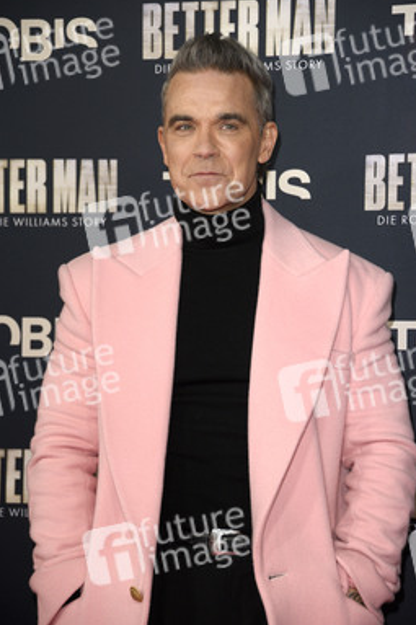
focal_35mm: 141
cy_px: 302
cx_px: 214
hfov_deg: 9.7
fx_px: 2446
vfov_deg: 14.6
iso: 1000
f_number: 5.6
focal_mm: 135
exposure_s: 1/250
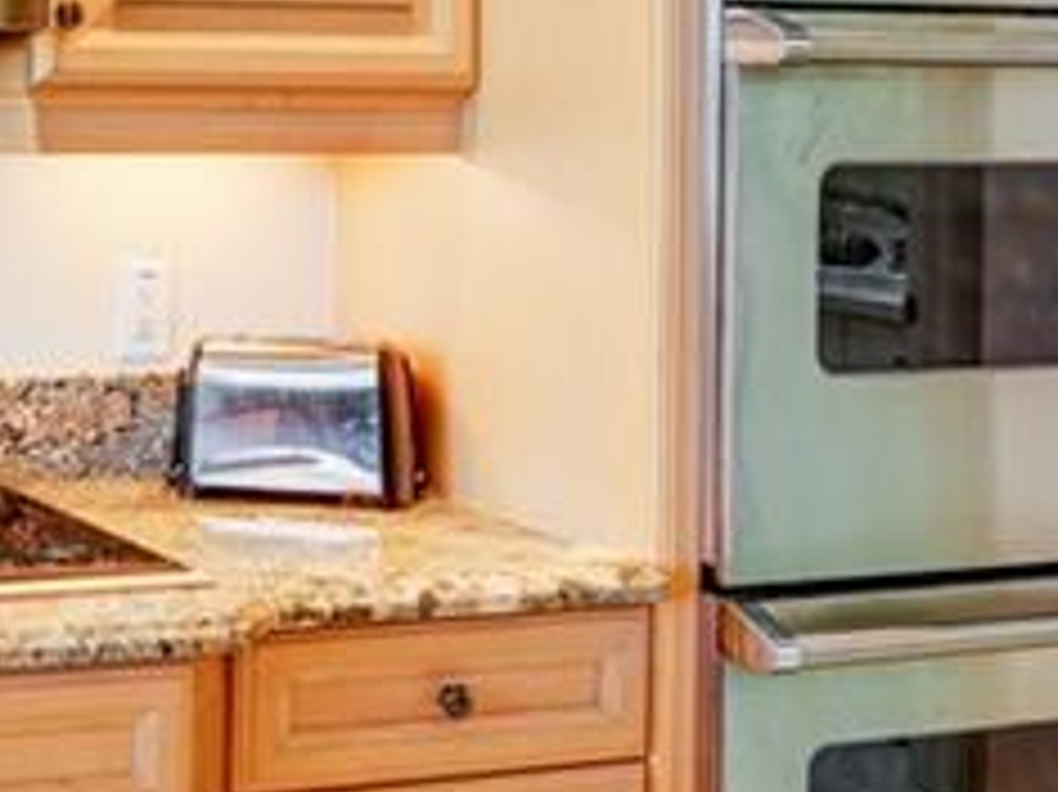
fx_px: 2047
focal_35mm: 67
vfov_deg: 21.5
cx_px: -230
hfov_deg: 25.8
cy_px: 122
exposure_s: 1/3.33
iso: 400
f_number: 8
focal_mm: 16
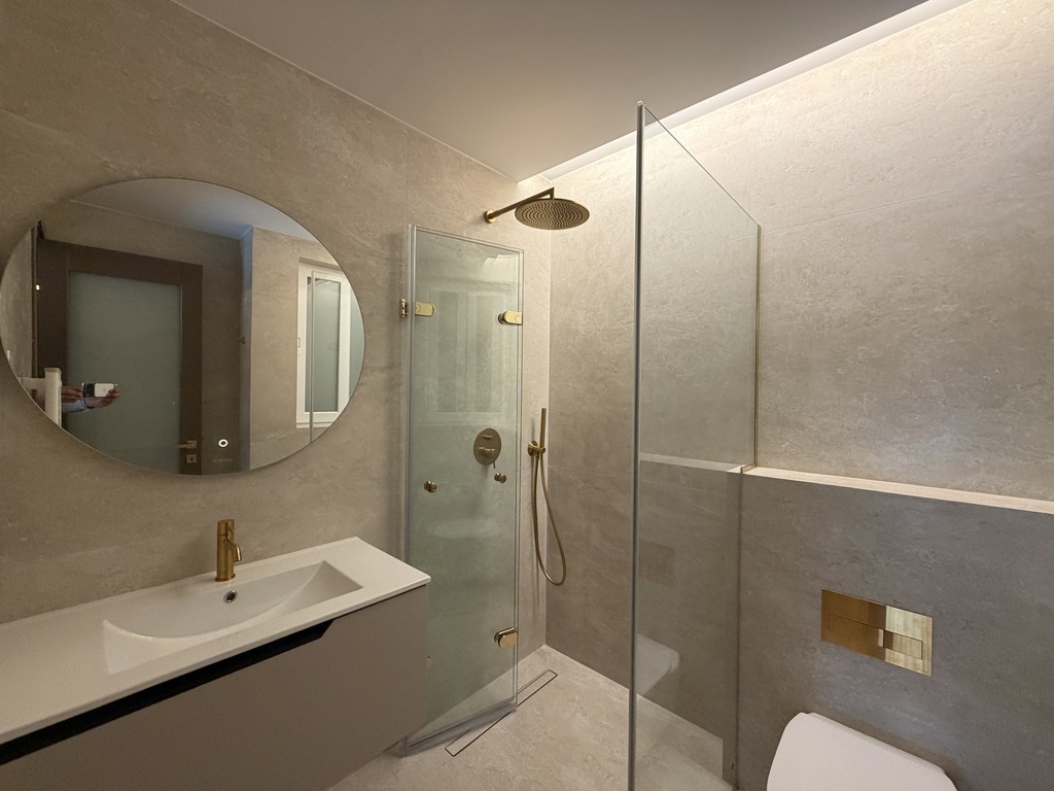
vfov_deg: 85.7
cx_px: 527
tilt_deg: -1.1
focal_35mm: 14
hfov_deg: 102.1
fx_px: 426
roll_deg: -0.3
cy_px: 396
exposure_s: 1/50
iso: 320
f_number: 2.2
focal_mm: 2.22
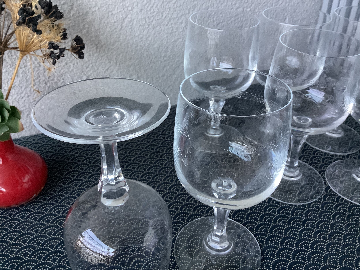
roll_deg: -0.1
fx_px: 322
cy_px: 135
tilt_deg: -33.6
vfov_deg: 45.4
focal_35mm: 31
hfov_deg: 58.4
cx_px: 180
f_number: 2.4
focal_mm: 3.3
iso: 320
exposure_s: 1/50
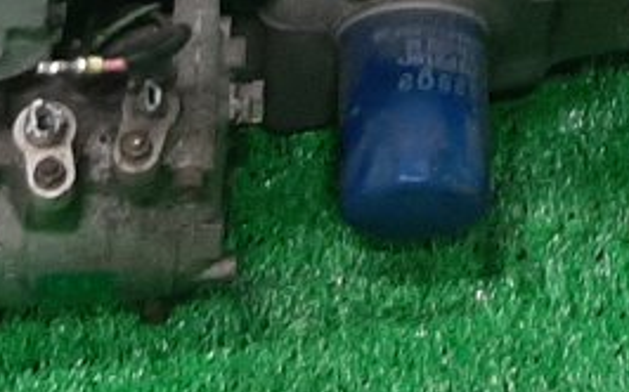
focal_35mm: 149
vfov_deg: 8.1
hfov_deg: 13.9
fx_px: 2553
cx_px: 589
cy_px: -541
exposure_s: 1/50
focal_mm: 3.93
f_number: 1.7
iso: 161
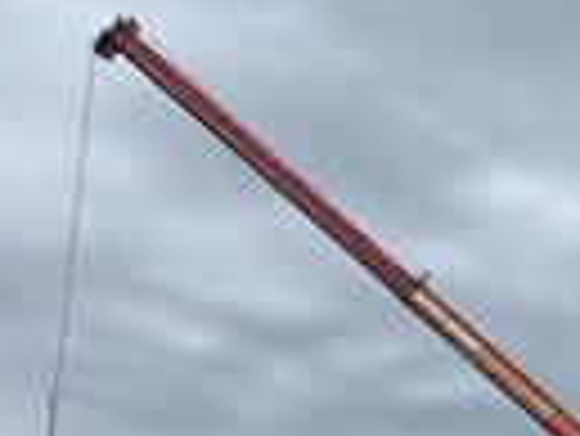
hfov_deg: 20.7
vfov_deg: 15.7
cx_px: 634
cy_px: 544
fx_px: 1509
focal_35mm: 90
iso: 25
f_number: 1.8
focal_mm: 3
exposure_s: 1/1221
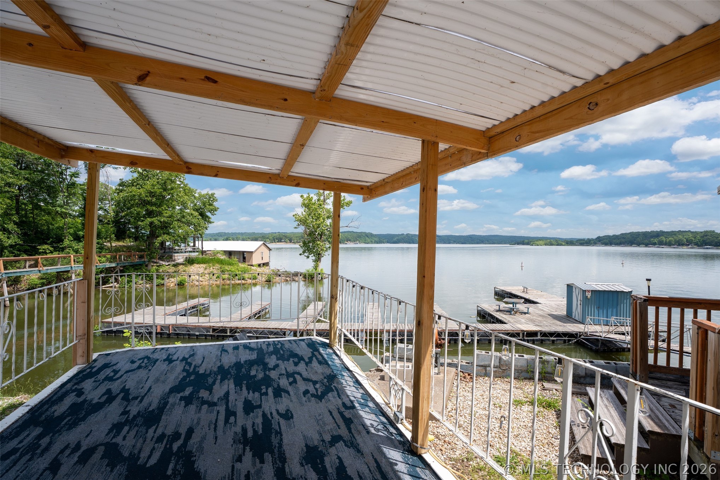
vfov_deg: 73.7
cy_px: 240
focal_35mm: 16
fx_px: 320
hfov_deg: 96.7
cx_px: 360
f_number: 8
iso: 200
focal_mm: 16
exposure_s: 1/250
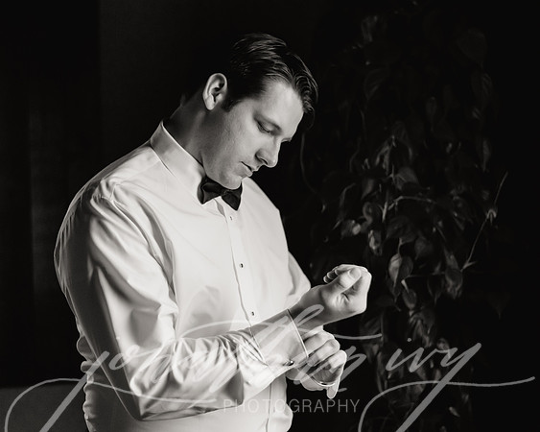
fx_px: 938
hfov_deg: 32.1
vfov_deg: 25.9
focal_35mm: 59
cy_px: 207
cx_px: 256
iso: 1600
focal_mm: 50
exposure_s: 1/1000
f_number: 2
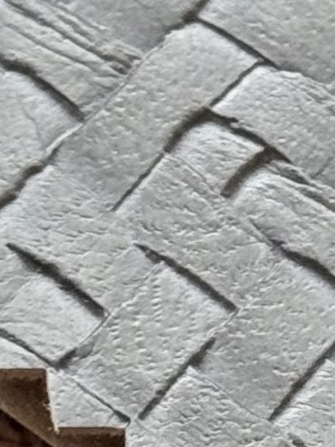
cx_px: 902
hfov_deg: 4.0
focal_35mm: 358
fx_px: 4625
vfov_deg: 5.5
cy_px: 131
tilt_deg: -62.5
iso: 100
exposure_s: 1/73
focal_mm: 6.76
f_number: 1.78
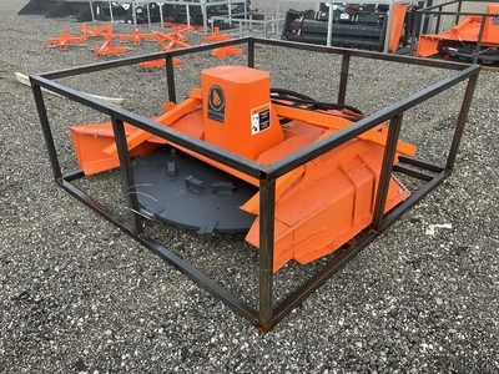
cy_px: 187
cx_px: 250
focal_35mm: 29
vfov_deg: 48.2
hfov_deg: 61.7
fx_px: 418
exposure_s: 1/122
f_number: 1.8
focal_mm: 3
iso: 25
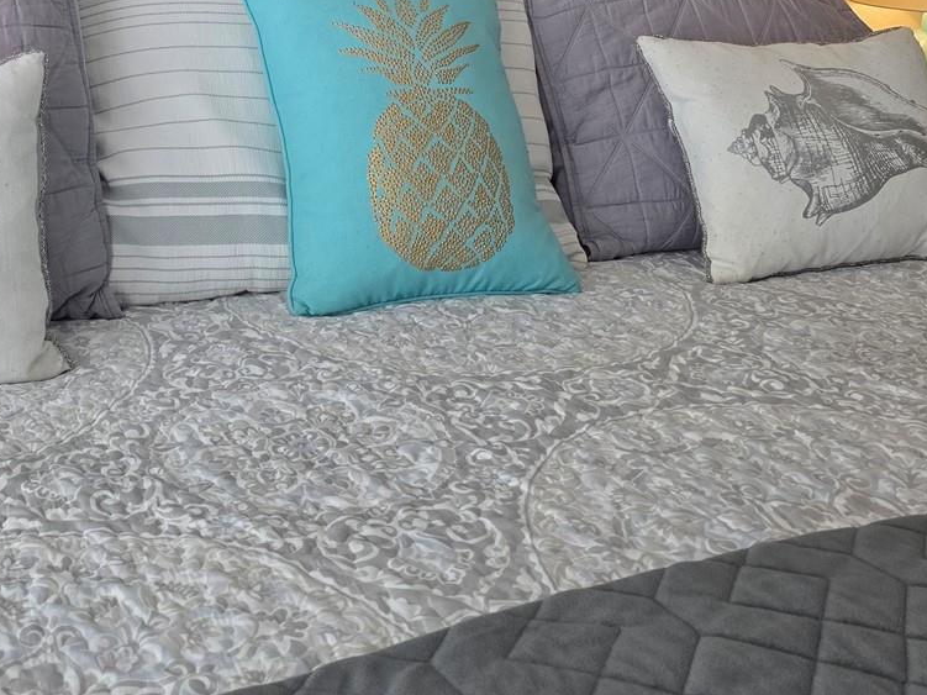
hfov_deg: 38.5
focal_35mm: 49
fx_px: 1312
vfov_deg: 28.2
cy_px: 35
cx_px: 317
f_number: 1.7
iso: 160
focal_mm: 6.3
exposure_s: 1/120
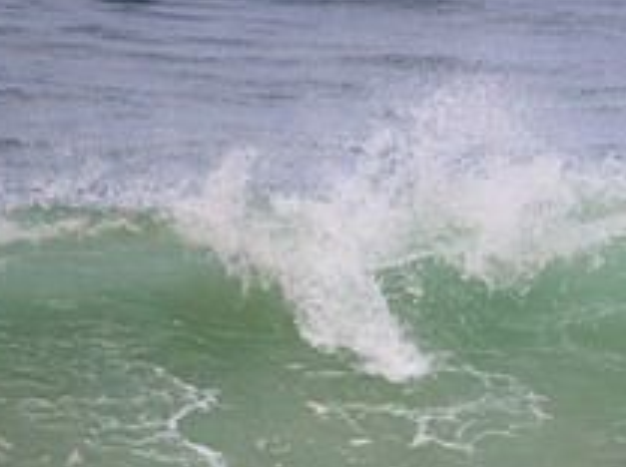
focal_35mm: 2139
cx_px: 731
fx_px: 38615
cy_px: 495
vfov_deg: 0.7
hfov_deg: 0.9
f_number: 11
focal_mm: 800
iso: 900
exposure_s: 1/2000
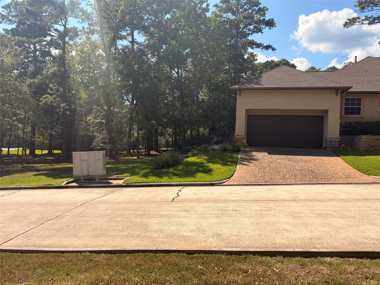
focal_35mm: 26
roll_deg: -1.2
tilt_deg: +0.5
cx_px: 190
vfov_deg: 53.1
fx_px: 285
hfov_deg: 67.3
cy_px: 142
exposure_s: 1/3623
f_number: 1.6
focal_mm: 5.96
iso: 50
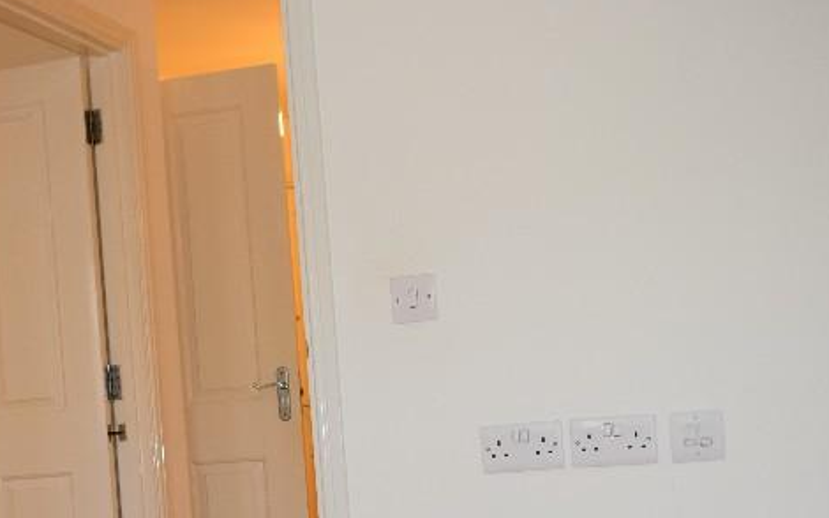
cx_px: 178
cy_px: 501
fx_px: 1356
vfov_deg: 21.0
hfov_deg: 33.1
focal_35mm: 60
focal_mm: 18
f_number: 5
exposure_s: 1/100
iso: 800
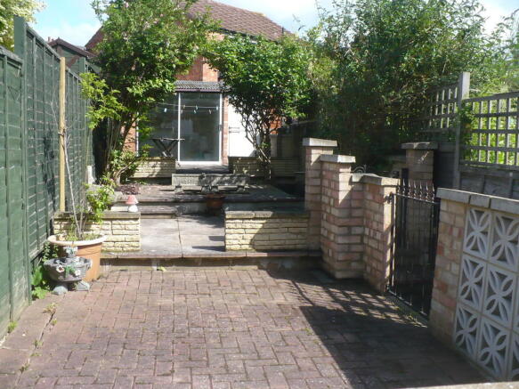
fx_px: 555
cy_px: 194
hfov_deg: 50.1
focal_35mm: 37
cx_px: 260
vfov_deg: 38.7
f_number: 8
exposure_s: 1/160
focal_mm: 6.1
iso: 200
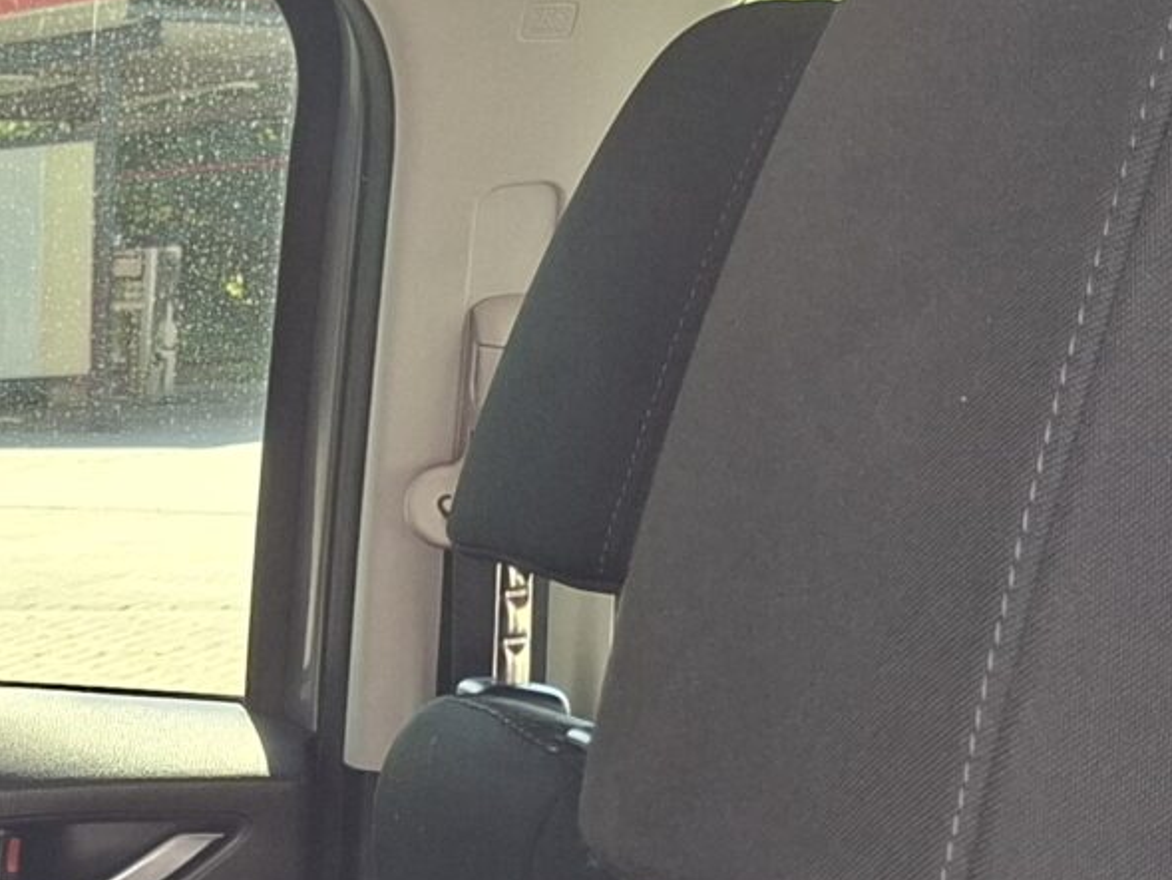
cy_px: 1541
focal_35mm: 100
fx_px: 3386
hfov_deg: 17.1
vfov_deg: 13.4
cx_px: -734
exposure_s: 1/129
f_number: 1.8
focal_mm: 5.54
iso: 50
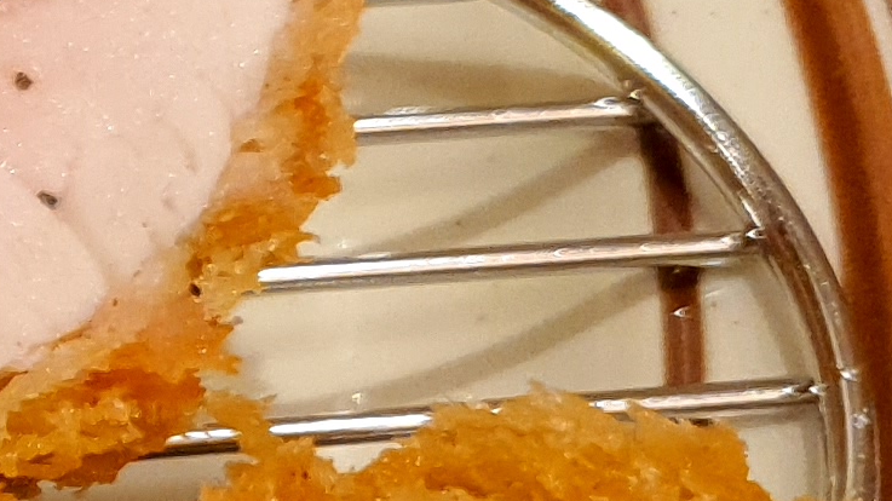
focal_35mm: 155
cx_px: -1023
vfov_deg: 7.8
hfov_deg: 12.0
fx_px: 3665
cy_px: 457
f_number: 1.5
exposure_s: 1/60
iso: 125
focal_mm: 4.3
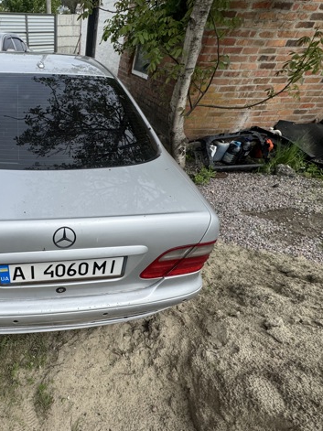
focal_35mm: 19
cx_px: 54
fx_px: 236
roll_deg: +2.0
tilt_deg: -39.0
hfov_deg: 61.5
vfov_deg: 84.7
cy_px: 216
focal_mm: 2.22
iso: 50
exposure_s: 1/2146
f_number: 2.2
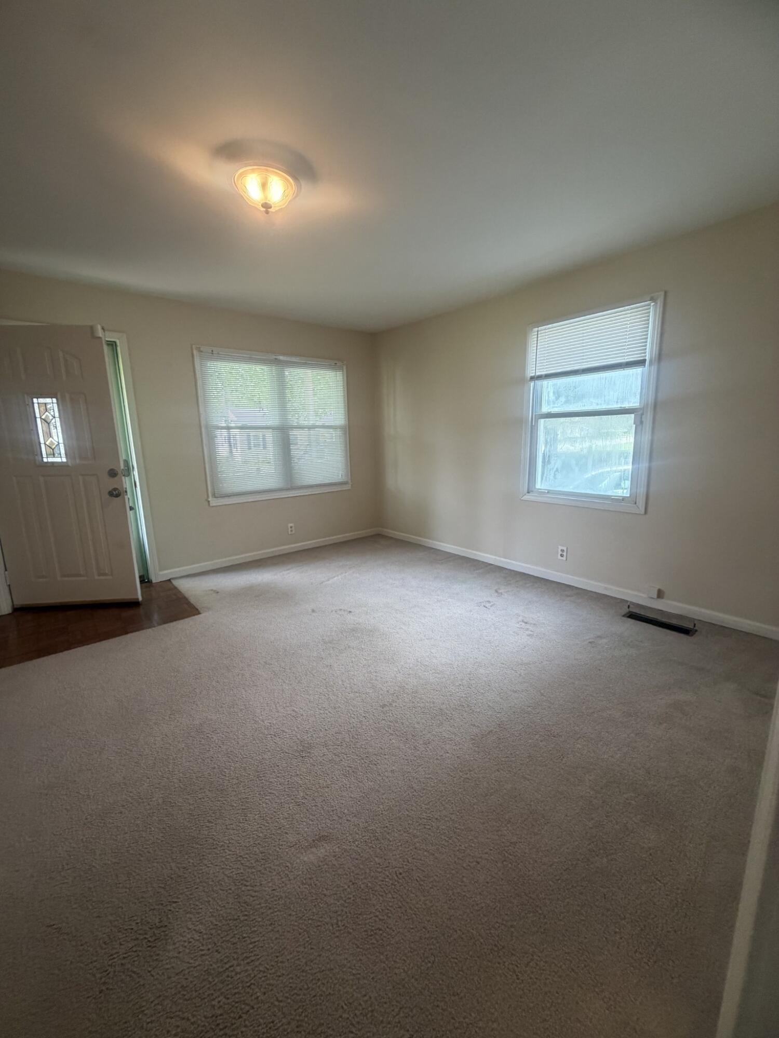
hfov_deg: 85.7
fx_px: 420
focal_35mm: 14
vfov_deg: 102.1
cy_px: 519
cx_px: 390
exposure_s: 1/120
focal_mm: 2.22
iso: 250
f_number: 2.2
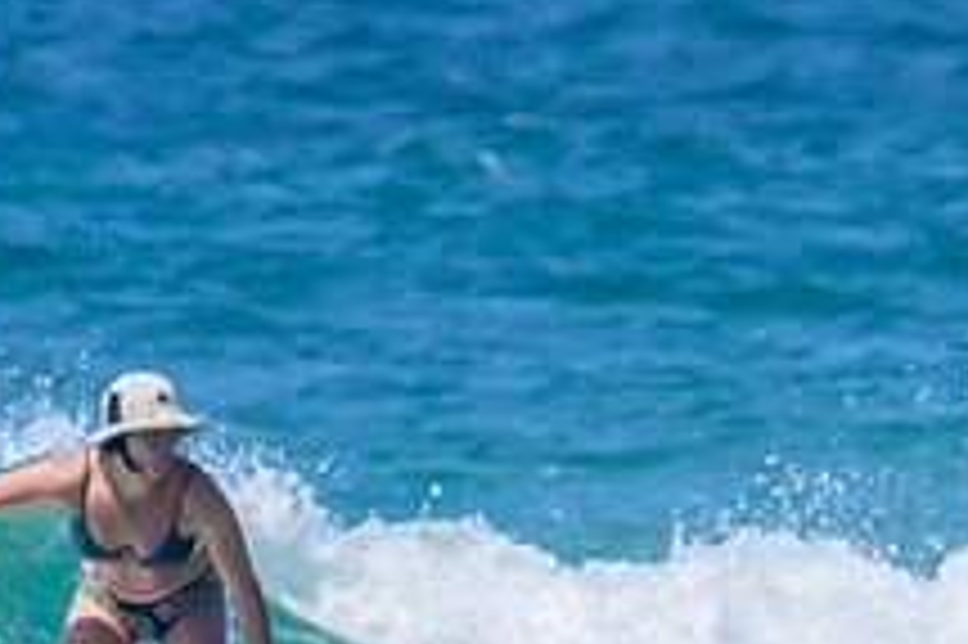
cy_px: 669
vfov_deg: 0.5
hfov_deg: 0.7
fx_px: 78883
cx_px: 129
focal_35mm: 2936
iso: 2000
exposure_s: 1/2000
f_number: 16
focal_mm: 800
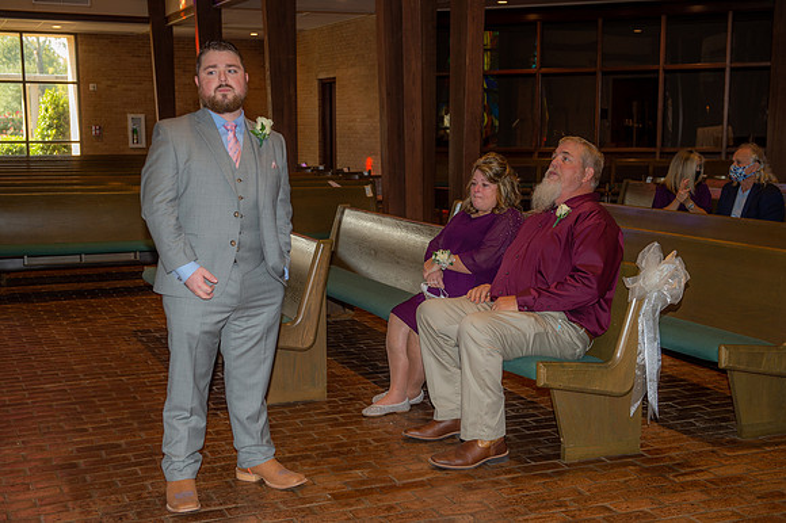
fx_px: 1091
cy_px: 262
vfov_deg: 27.0
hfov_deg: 39.6
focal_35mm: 50
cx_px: 393
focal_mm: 50
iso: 640
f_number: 5
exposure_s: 1/100
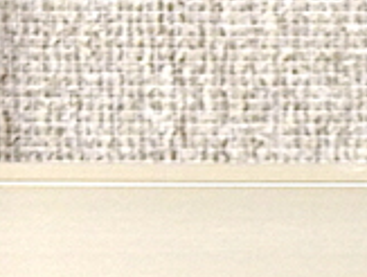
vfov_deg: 1.9
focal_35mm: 793
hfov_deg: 2.5
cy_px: 577
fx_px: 8426
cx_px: 259
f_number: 5.3
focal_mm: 24.2
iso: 200
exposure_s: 1/4
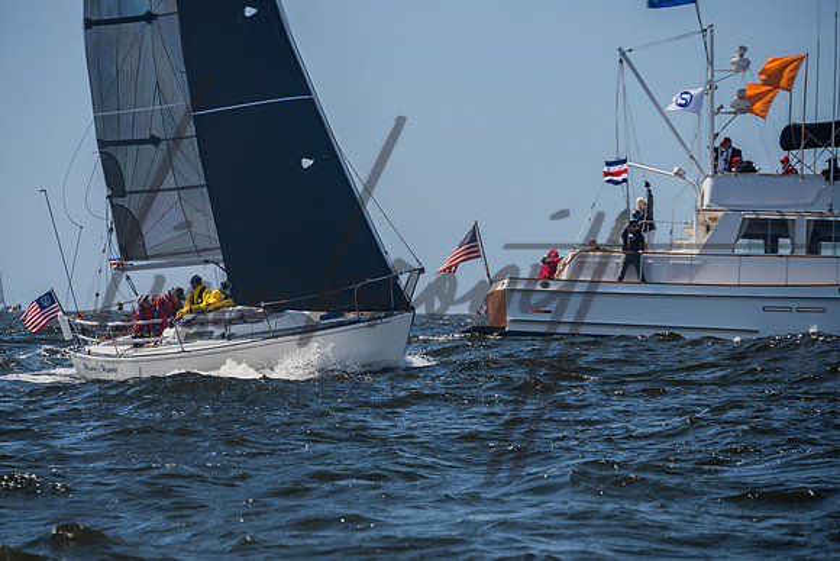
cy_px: 308
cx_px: 391
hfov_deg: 9.4
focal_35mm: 218
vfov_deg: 6.3
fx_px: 5096
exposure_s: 1/250
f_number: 6.3
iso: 100
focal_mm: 185
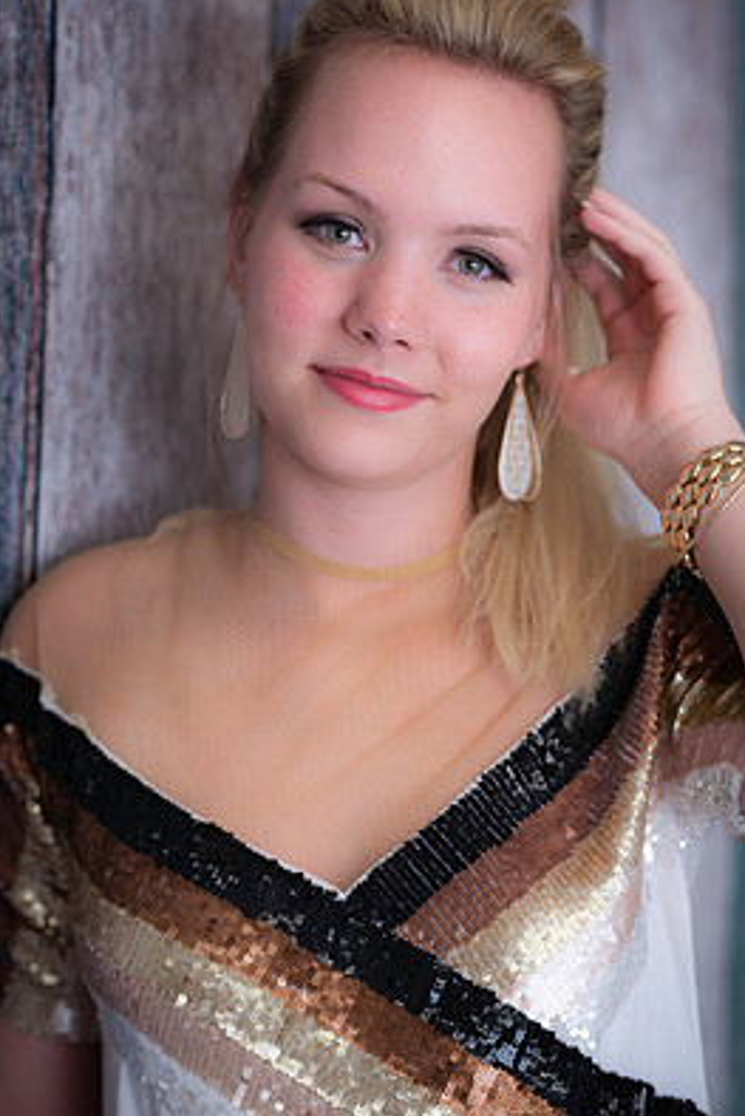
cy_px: 513
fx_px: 3008
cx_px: 380
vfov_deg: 21.0
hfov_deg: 14.1
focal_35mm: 97
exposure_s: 1/160
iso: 80
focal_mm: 85
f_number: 2.8
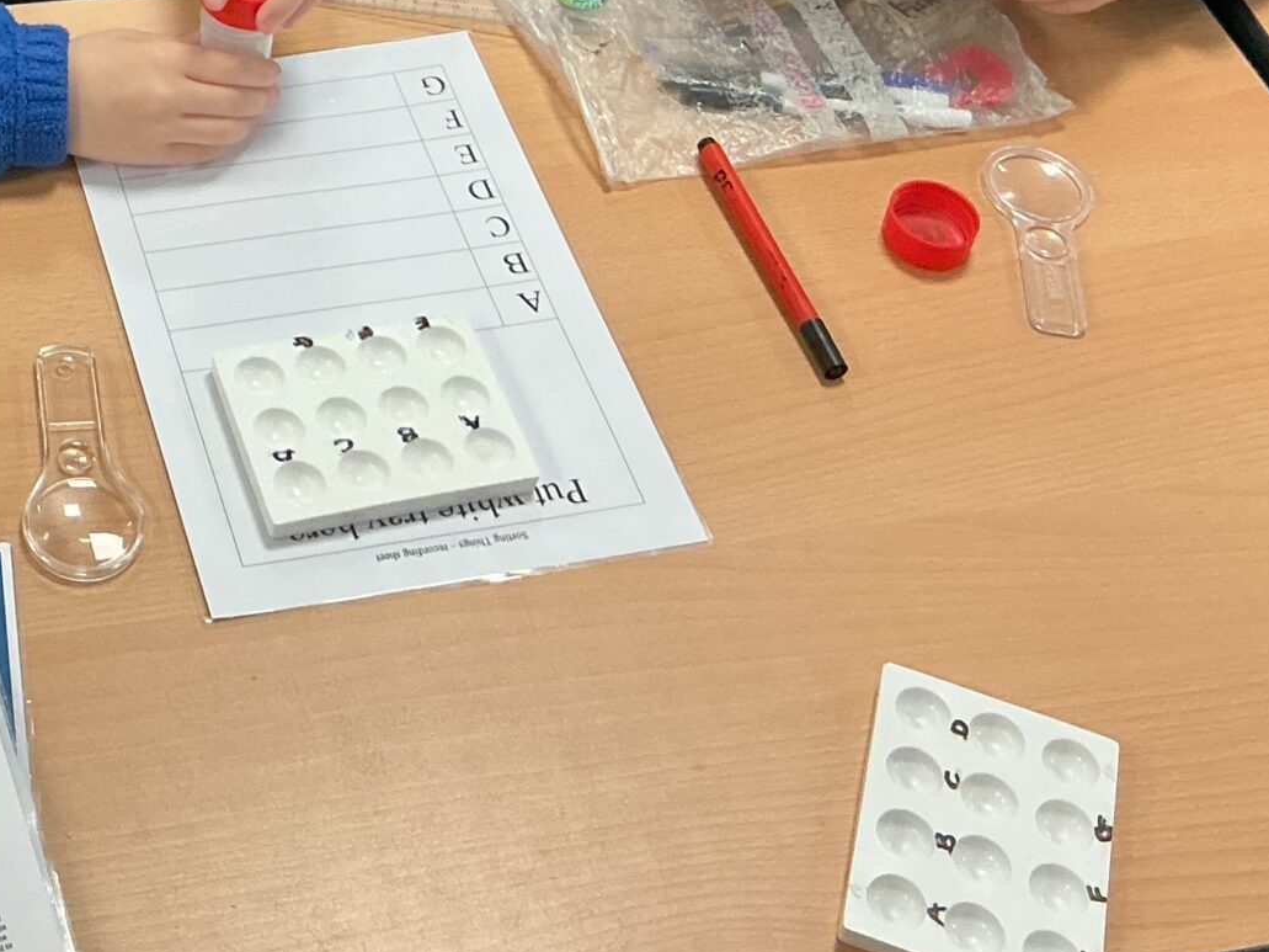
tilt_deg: -39.1
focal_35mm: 72
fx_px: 2639
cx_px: 106
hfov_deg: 26.1
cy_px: -184
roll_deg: -4.8
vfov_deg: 19.3
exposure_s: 1/60
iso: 125
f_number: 1.8
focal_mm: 3
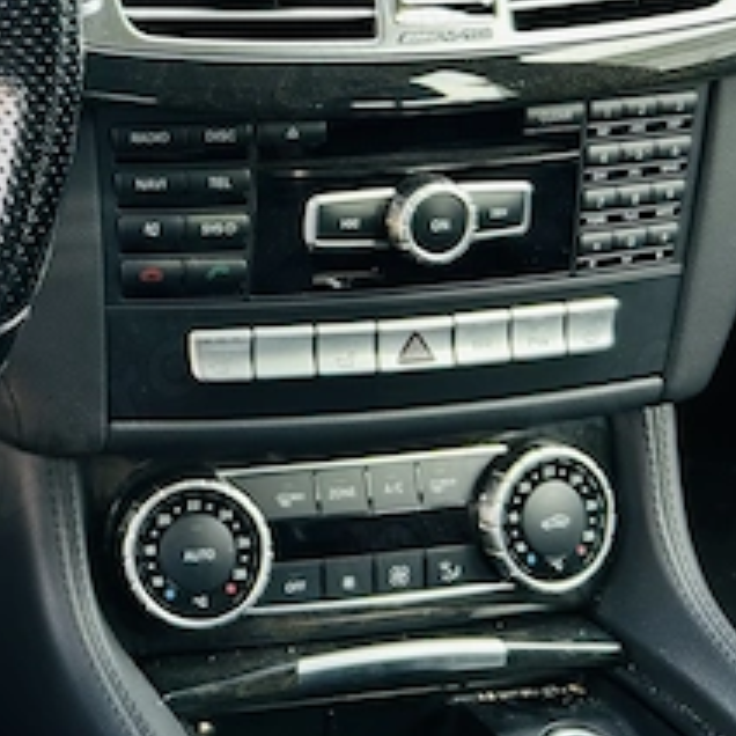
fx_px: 1564
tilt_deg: -24.0
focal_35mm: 65
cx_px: -264
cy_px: 7
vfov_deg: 25.3
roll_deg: -2.0
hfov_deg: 23.0
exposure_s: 1/121
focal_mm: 5.7
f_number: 1.5
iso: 40
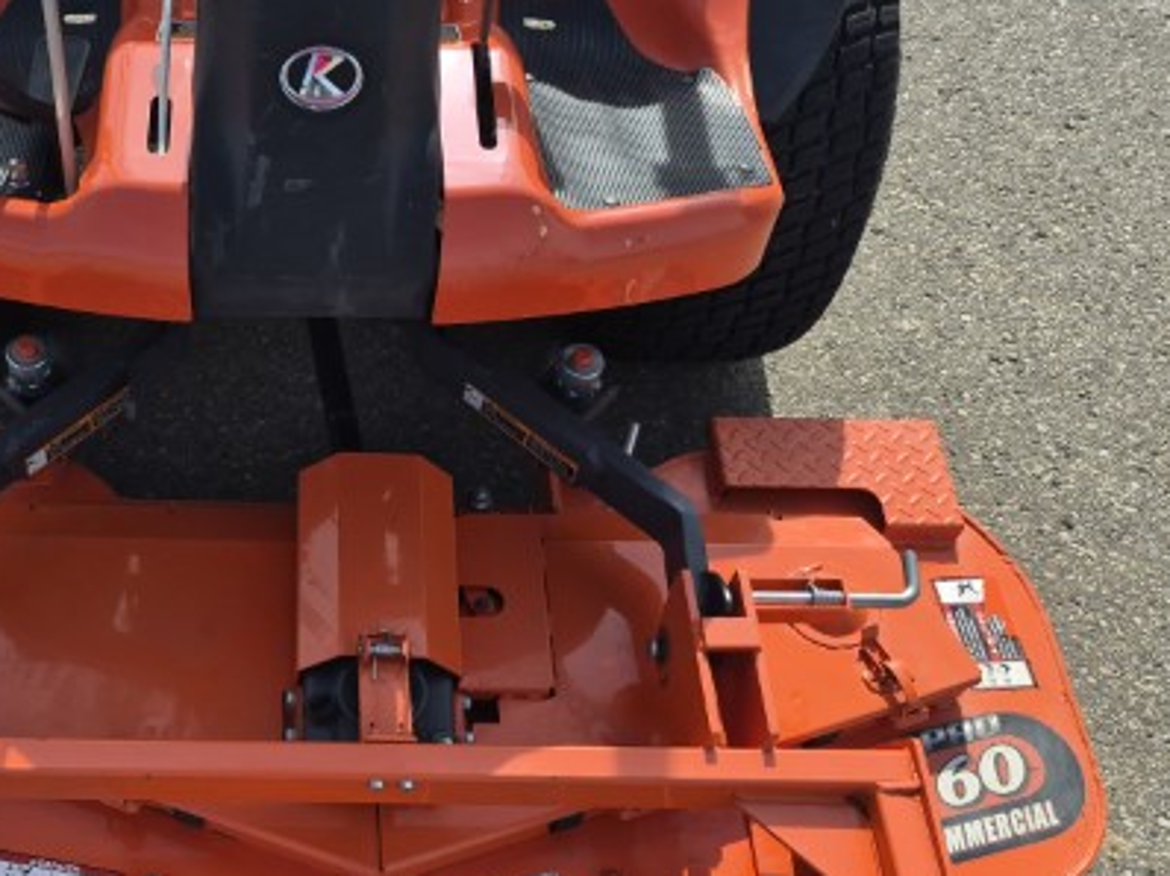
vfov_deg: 37.5
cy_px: 679
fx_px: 1250
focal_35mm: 37
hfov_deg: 47.9
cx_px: 265
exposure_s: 1/4024
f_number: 1.8
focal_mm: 5.4
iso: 80
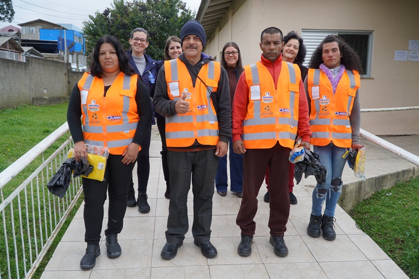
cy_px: 140
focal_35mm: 30
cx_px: 210
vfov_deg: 43.6
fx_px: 349
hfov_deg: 61.9
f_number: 4.5
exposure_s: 1/250
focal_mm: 20
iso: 100
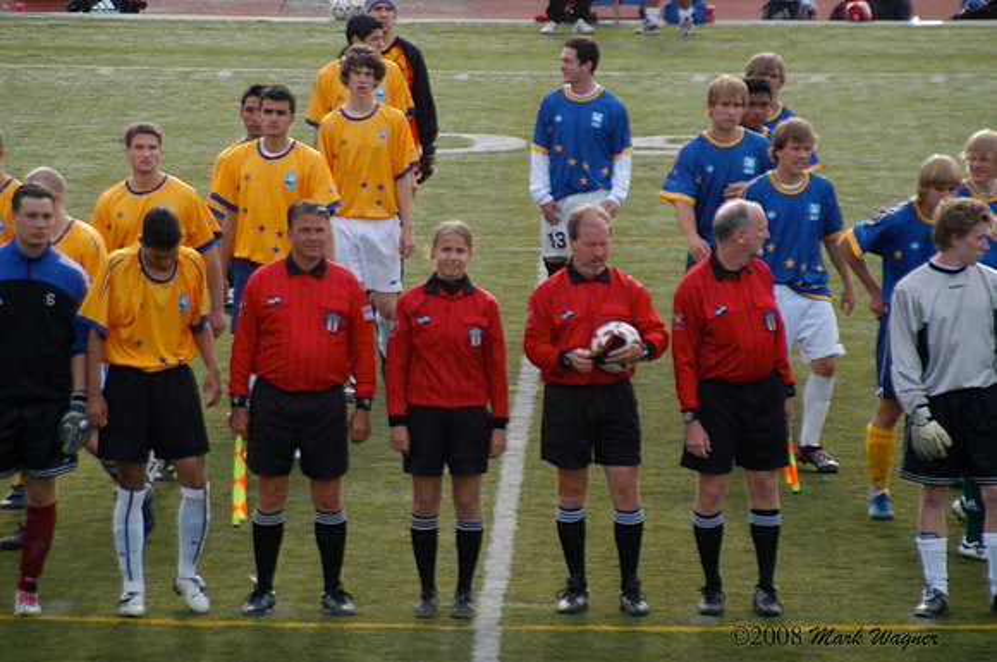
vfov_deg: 4.2
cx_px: 498
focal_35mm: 330
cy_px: 331
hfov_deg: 6.3
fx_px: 9126
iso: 400
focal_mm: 220
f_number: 6.3
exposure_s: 1/500
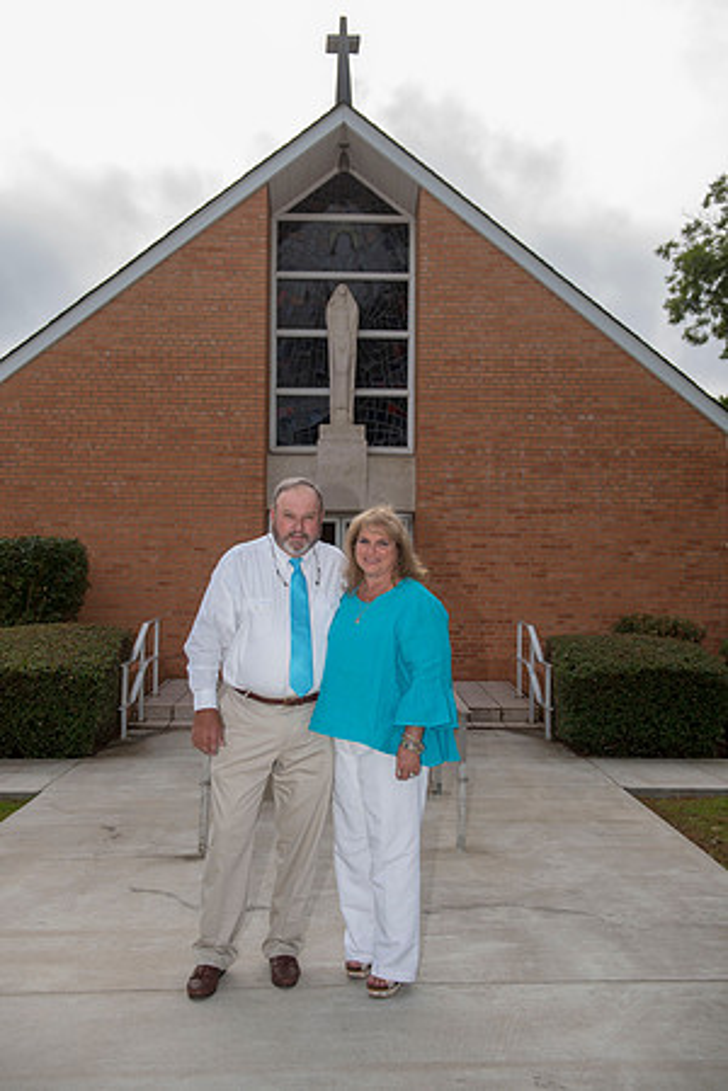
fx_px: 1031
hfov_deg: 38.9
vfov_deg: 55.8
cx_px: 364
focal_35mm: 34
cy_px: 546
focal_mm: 34
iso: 64
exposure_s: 1/250
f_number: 4.5
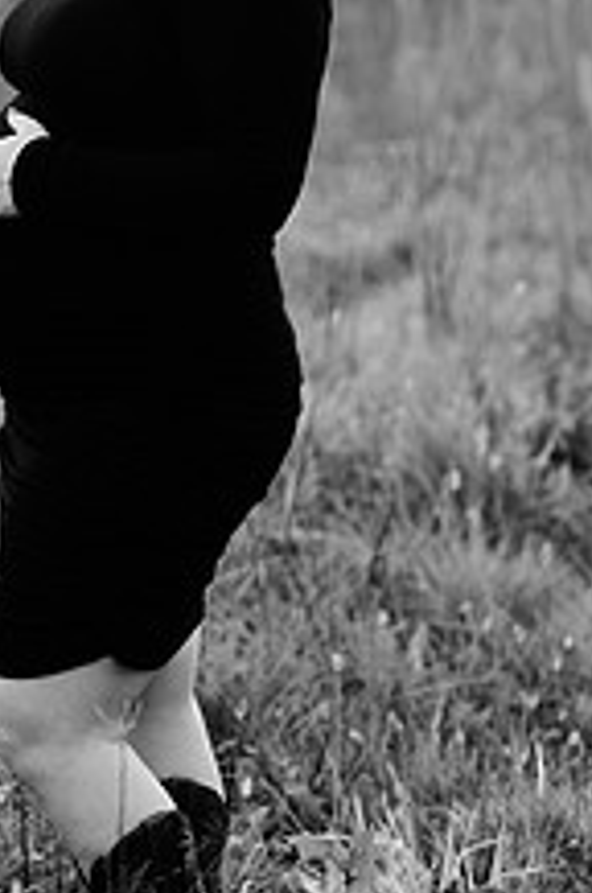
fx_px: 4355
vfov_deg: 11.6
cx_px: 6
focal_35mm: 176
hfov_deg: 7.7
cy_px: 165
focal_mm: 85
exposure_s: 1/320
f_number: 3.2
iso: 200
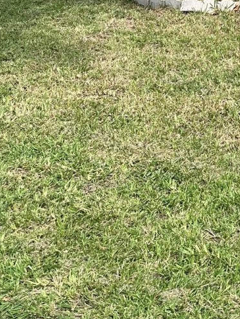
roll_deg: +0.4
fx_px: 683
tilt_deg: +1.3
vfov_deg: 22.0
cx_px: 283
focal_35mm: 74
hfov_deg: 18.9
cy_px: -156
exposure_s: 1/2252
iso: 80
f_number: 1.78
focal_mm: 6.86
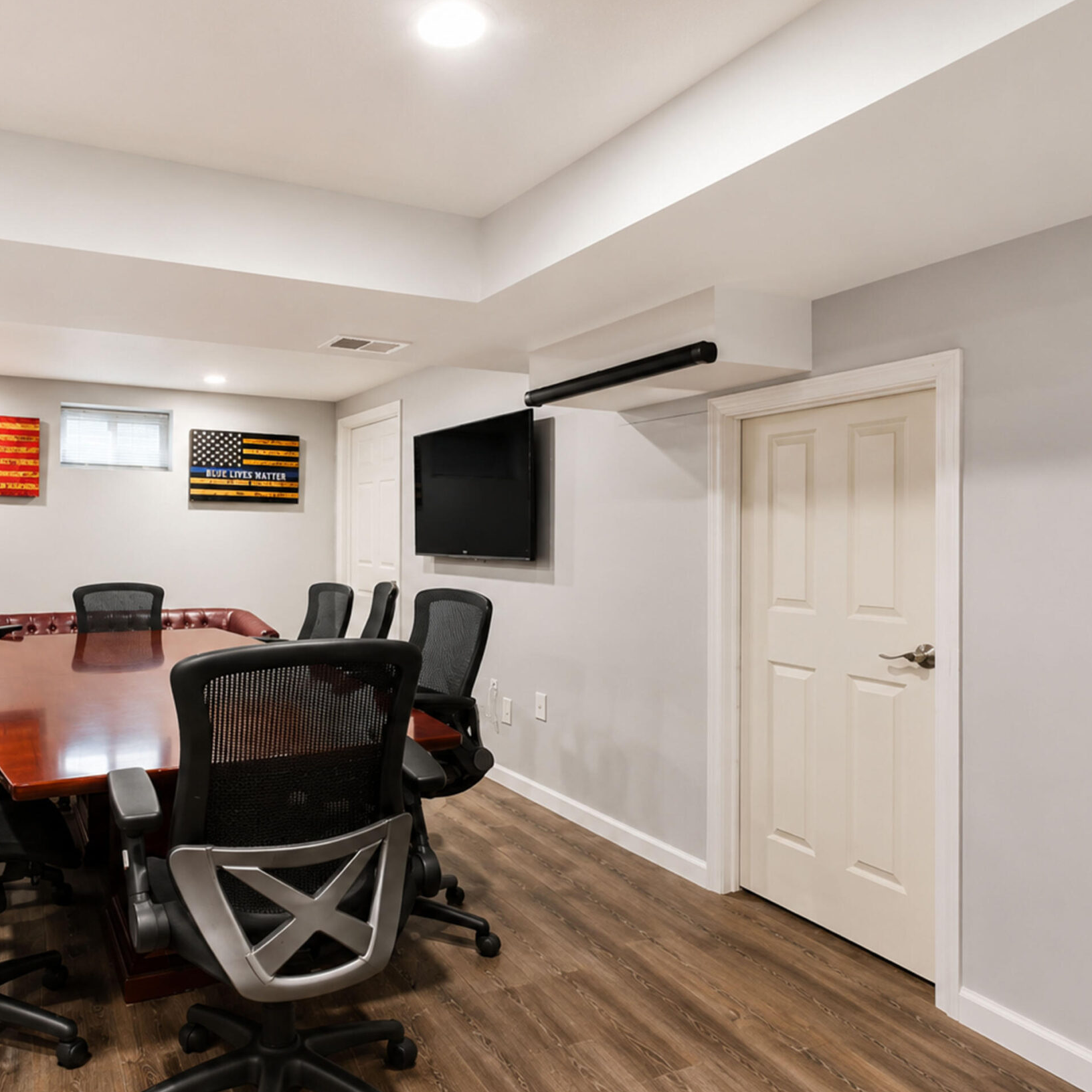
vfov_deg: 74.8
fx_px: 714
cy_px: 538
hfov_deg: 72.6
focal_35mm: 20
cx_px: 363
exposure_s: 1/50
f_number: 7.1
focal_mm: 10
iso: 2000
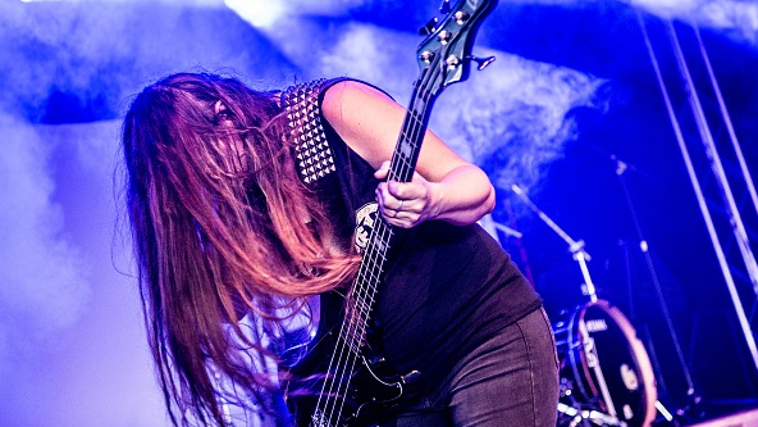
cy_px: 206
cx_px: 350
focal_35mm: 74
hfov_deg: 28.6
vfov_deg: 16.3
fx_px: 1487
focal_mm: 58
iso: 640
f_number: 3.5
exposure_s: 1/125
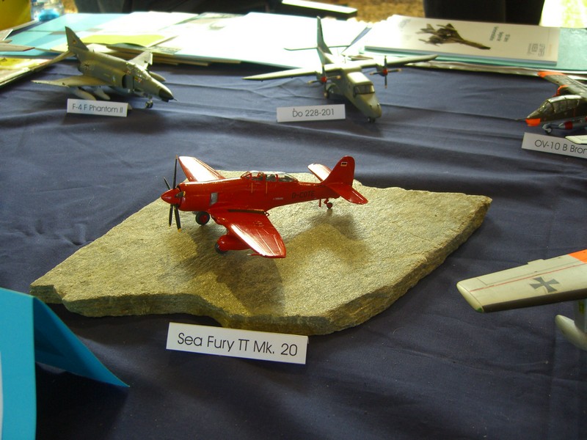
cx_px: 294
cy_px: 220
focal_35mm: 38
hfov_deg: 49.0
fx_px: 644
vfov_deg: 37.7
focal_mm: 7.9
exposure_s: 1/40
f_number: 2.8
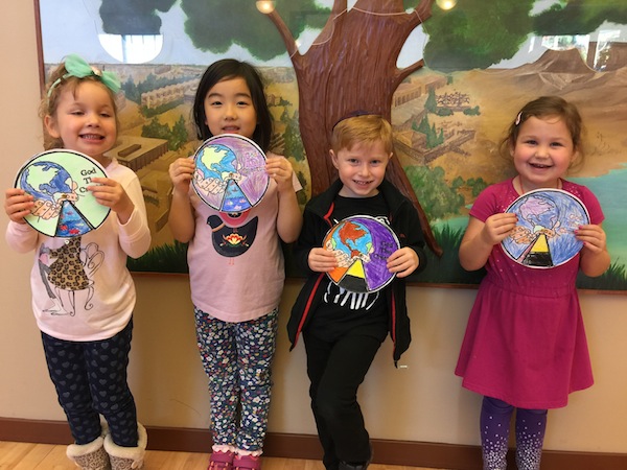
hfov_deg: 61.7
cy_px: 235
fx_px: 525
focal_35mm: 29
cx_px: 314
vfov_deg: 48.2
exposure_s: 1/15
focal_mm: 4.15
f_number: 2.2
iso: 50
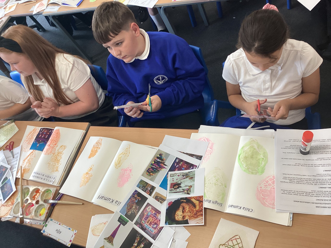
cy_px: 124
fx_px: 296
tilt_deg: -50.1
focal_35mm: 31
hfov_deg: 58.4
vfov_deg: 45.4
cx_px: 166
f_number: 2.4
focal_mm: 3.3
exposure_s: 1/50
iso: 80
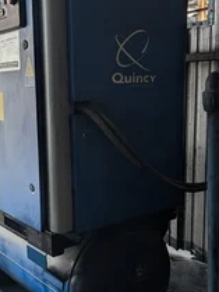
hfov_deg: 31.2
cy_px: 163
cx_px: 68
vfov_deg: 41.2
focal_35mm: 46
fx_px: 388
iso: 14
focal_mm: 6.9
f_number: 1.68
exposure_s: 1/294
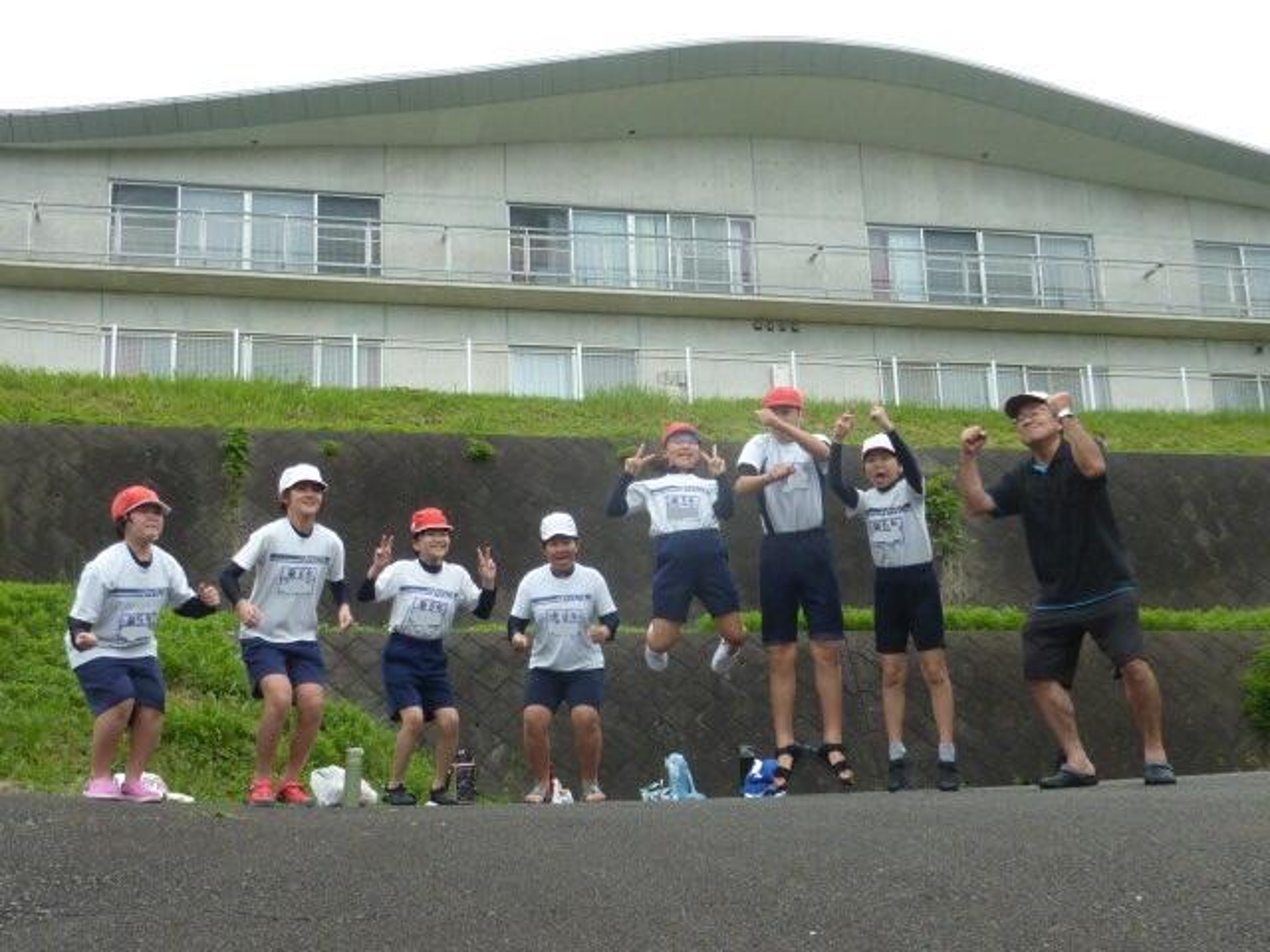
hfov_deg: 42.1
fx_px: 1651
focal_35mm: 45
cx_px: 635
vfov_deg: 32.2
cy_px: 476
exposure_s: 1/500
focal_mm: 4.1
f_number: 3.3
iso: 100
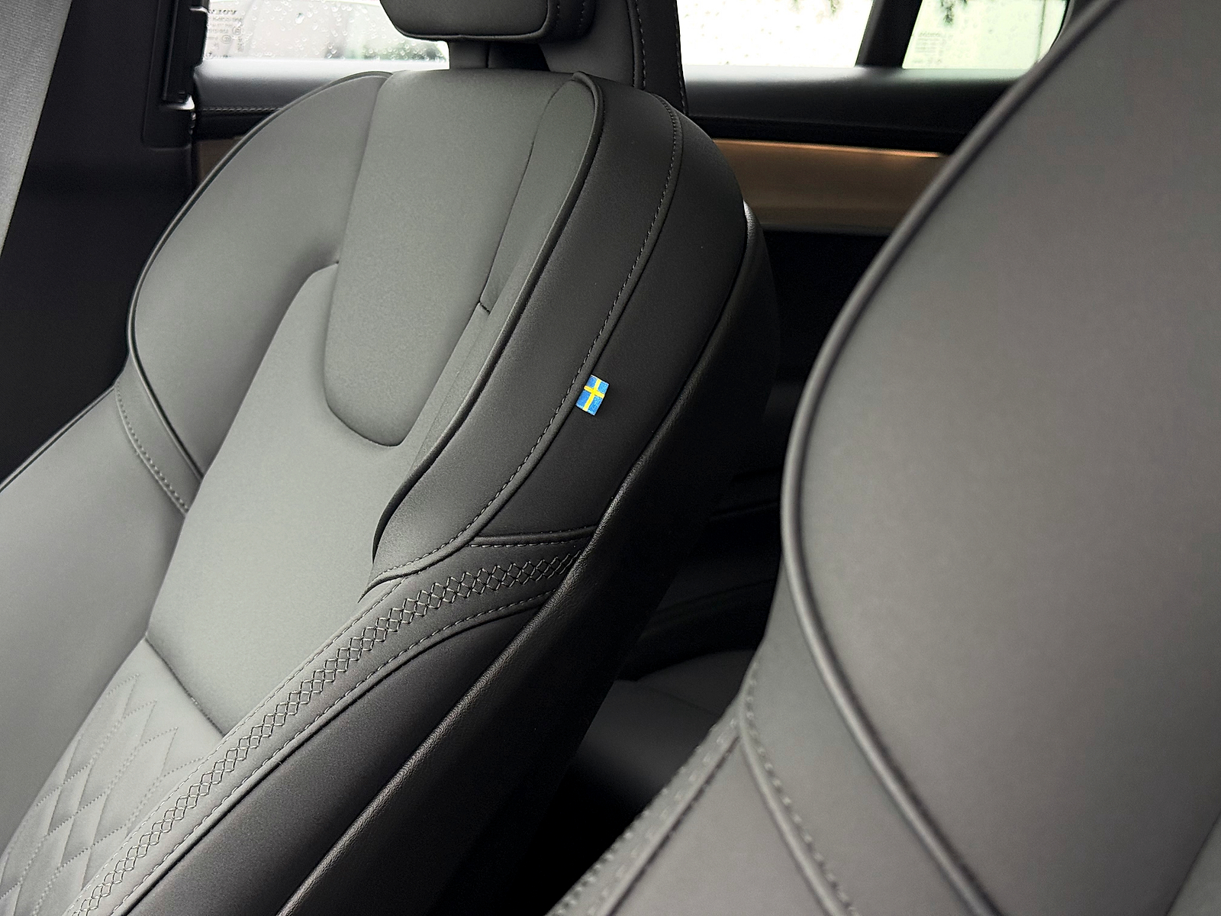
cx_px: 610
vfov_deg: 30.3
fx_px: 1693
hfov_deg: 39.7
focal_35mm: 48
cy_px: 458
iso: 200
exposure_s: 1/93
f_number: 1.78
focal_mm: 6.76
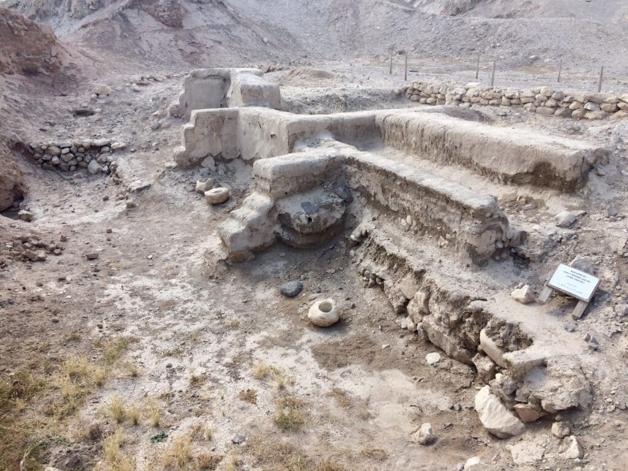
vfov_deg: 48.2
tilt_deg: -17.8
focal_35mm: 29
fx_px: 526
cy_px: 236
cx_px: 314
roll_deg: +2.5
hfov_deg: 61.7
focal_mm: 4.15
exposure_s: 1/892
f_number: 2.2
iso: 32
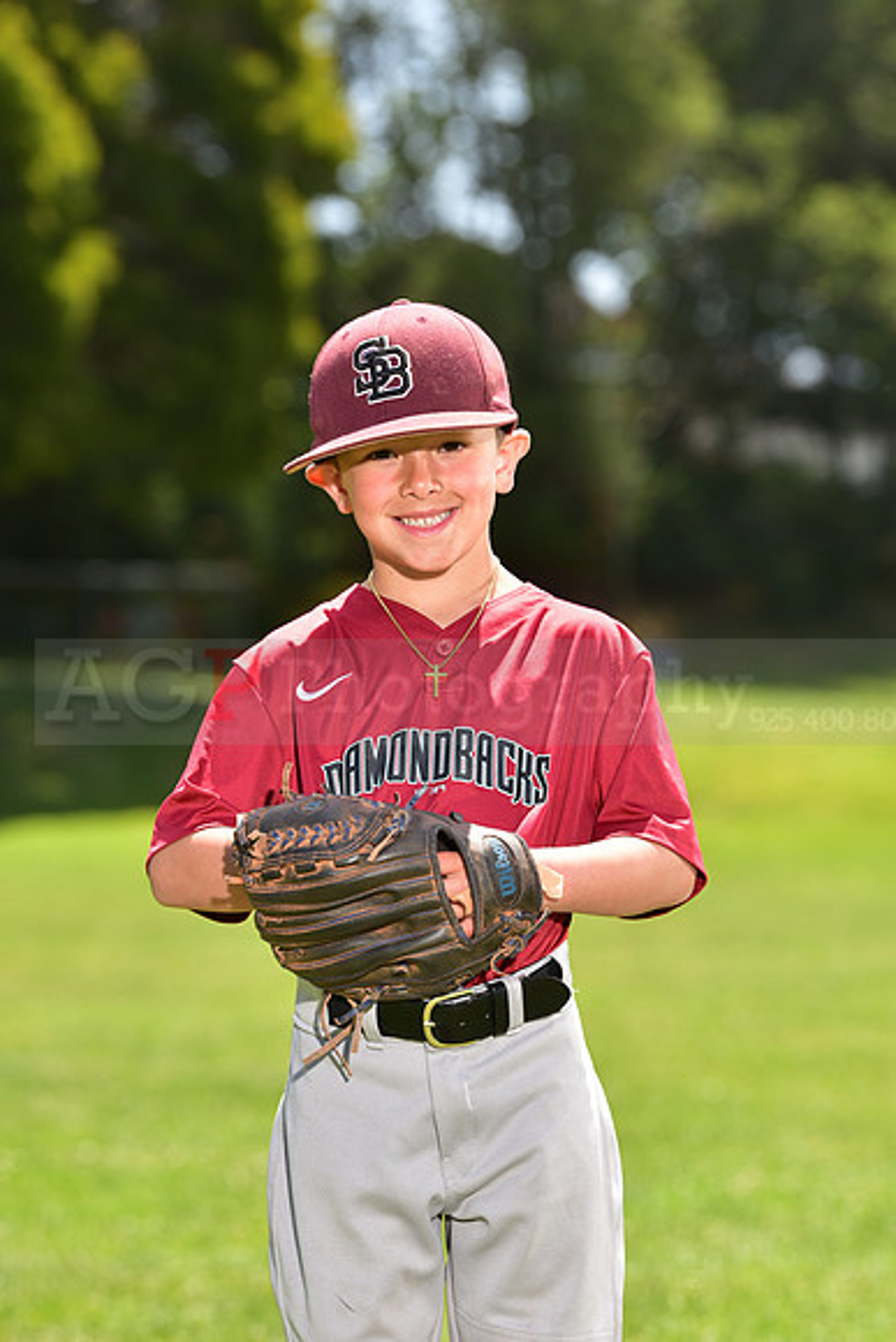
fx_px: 5410
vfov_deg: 14.2
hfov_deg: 9.5
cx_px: 448
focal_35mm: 145
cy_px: 671
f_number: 5
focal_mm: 145
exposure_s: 1/200
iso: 80
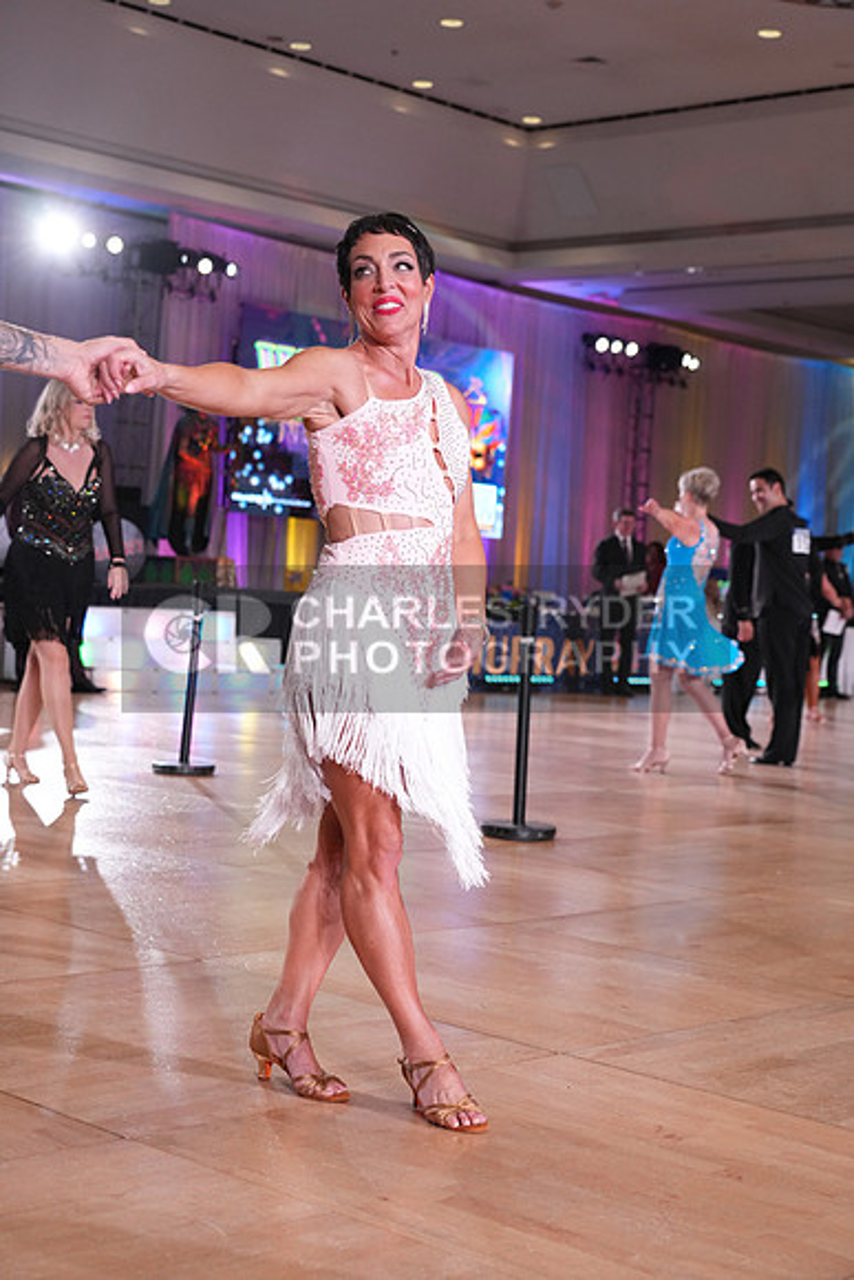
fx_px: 1920
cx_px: 427
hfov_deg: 25.1
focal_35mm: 54
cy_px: 640
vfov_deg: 36.9
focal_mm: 54
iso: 2500
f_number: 4
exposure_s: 1/500
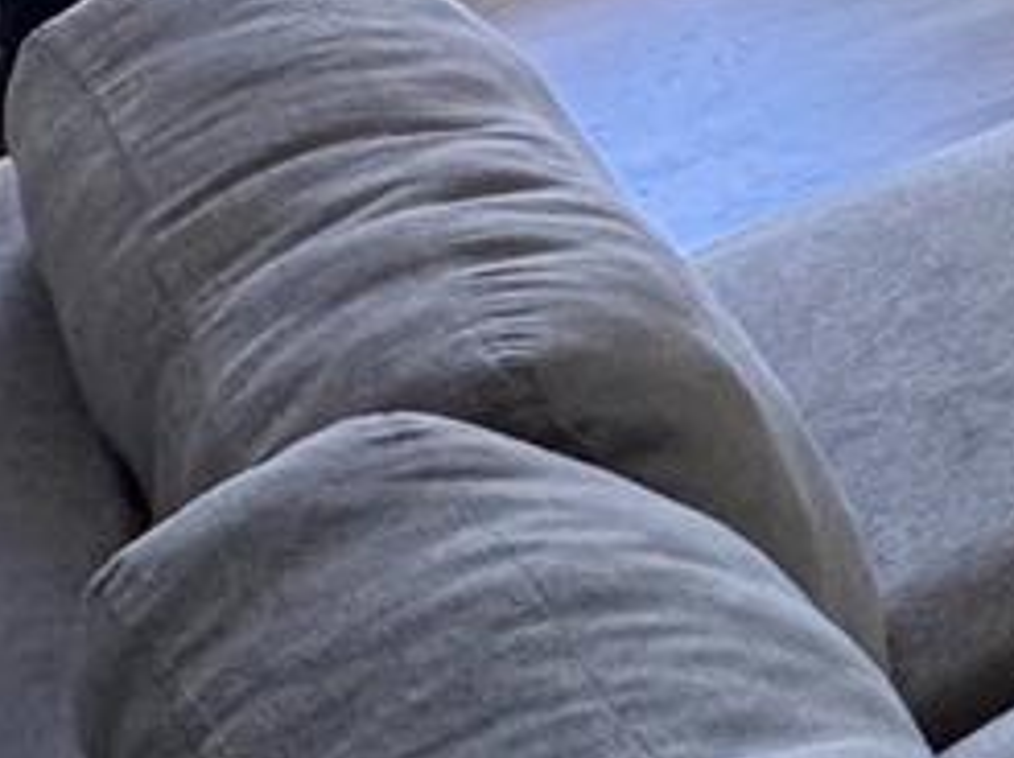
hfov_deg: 13.7
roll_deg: +0.5
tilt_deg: -8.0
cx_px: 2626
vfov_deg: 13.8
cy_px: -968
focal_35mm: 82
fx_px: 2400
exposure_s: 1/99
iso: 250
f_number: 2.2
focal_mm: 2.22
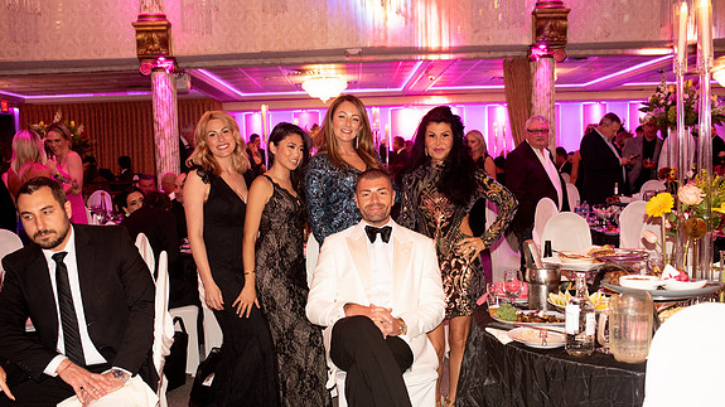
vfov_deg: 31.9
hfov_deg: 54.0
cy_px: 230
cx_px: 361
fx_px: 711
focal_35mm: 37
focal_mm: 35
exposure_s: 1/200
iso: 2000
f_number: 3.5
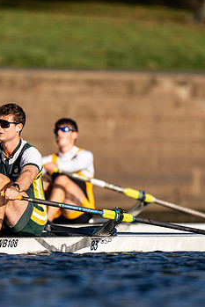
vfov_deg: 1.4
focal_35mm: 1495
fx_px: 12756
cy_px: 166
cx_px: -18
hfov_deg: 0.9
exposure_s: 1/2500
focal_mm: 600
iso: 110
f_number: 4
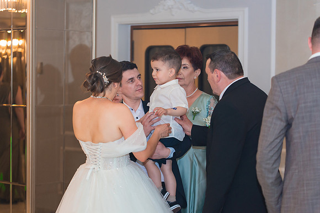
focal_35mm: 90
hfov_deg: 22.6
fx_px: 800
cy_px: 106
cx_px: 160
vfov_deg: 15.2
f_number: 3.2
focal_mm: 90
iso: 1600
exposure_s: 1/200
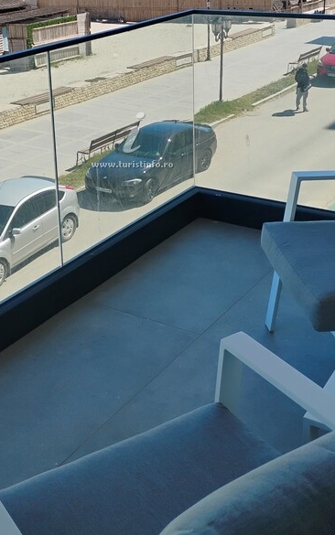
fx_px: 759
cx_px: 138
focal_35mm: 52
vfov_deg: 38.0
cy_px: 144
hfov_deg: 24.9
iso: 100
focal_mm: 4.26
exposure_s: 1/926
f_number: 1.8
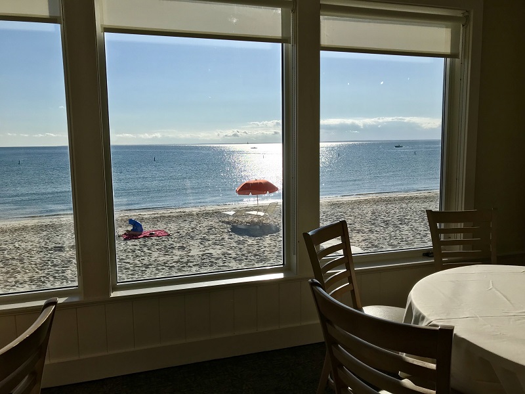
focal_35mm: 28
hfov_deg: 63.4
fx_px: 425
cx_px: 262
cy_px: 197
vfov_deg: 49.7
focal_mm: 3.99
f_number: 1.8
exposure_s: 1/5988
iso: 20
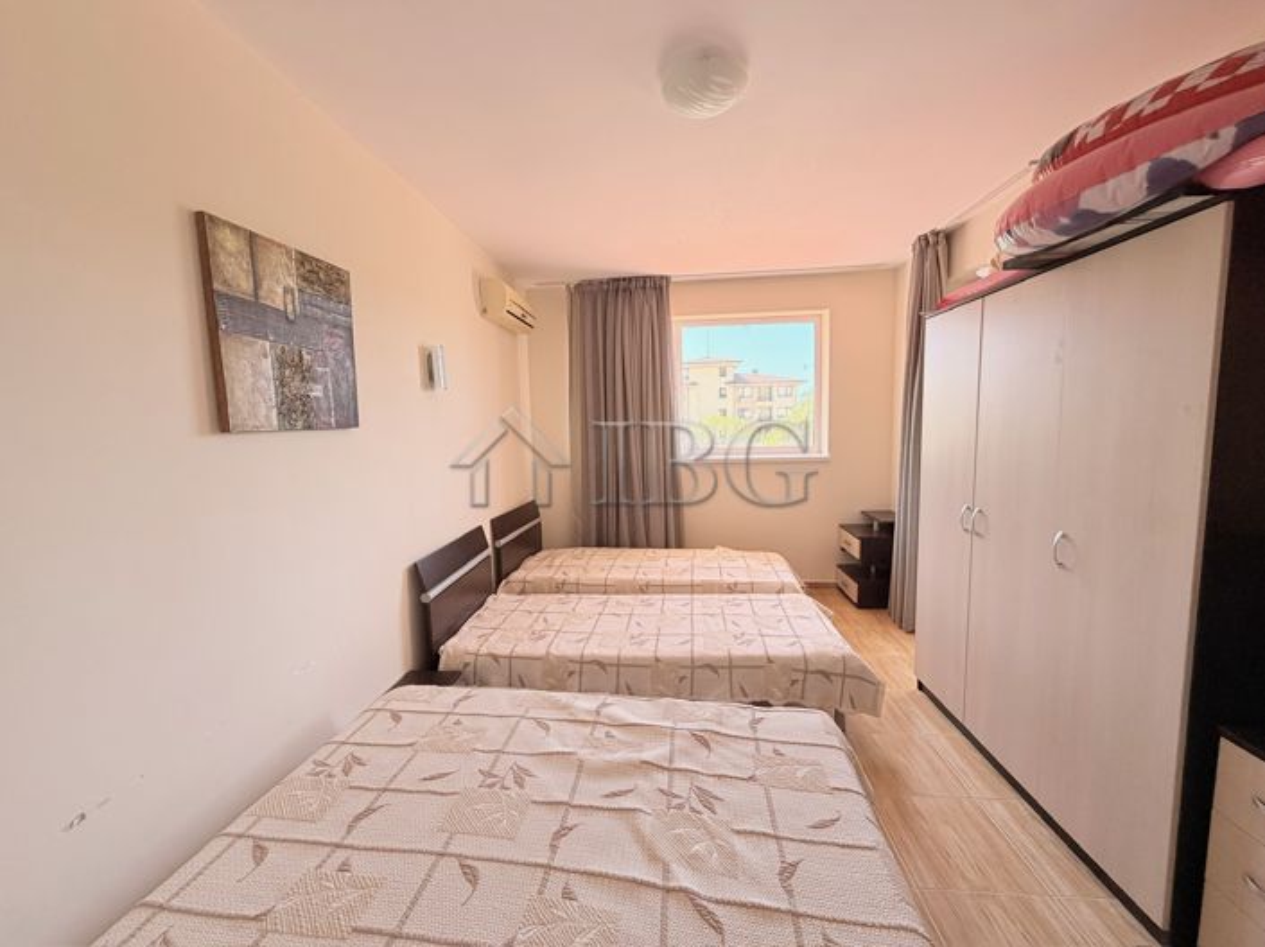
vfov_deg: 85.6
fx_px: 511
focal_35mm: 14
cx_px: 632
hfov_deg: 102.1
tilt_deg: -3.5
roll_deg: +1.6
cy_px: 474
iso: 160
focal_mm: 2.22
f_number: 2.2
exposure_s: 1/121
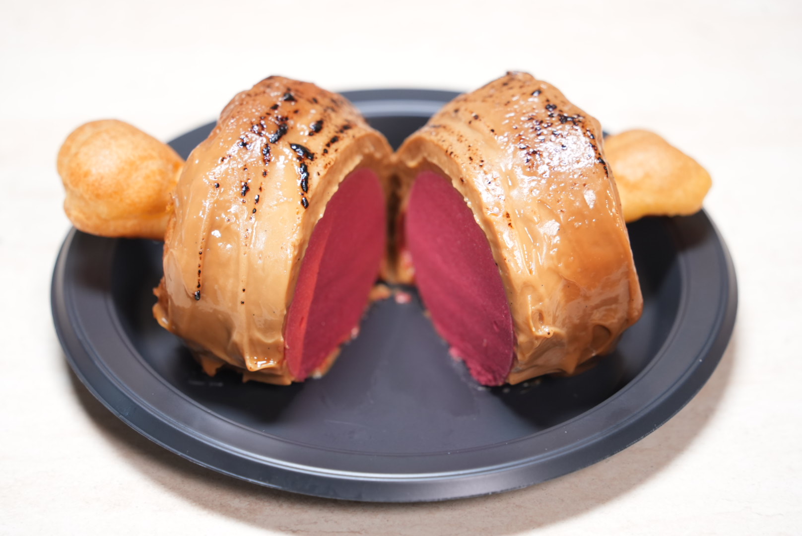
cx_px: 401
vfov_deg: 10.1
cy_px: 268
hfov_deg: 15.1
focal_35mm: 136
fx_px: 3032
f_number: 5
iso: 1250
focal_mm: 136
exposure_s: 1/160
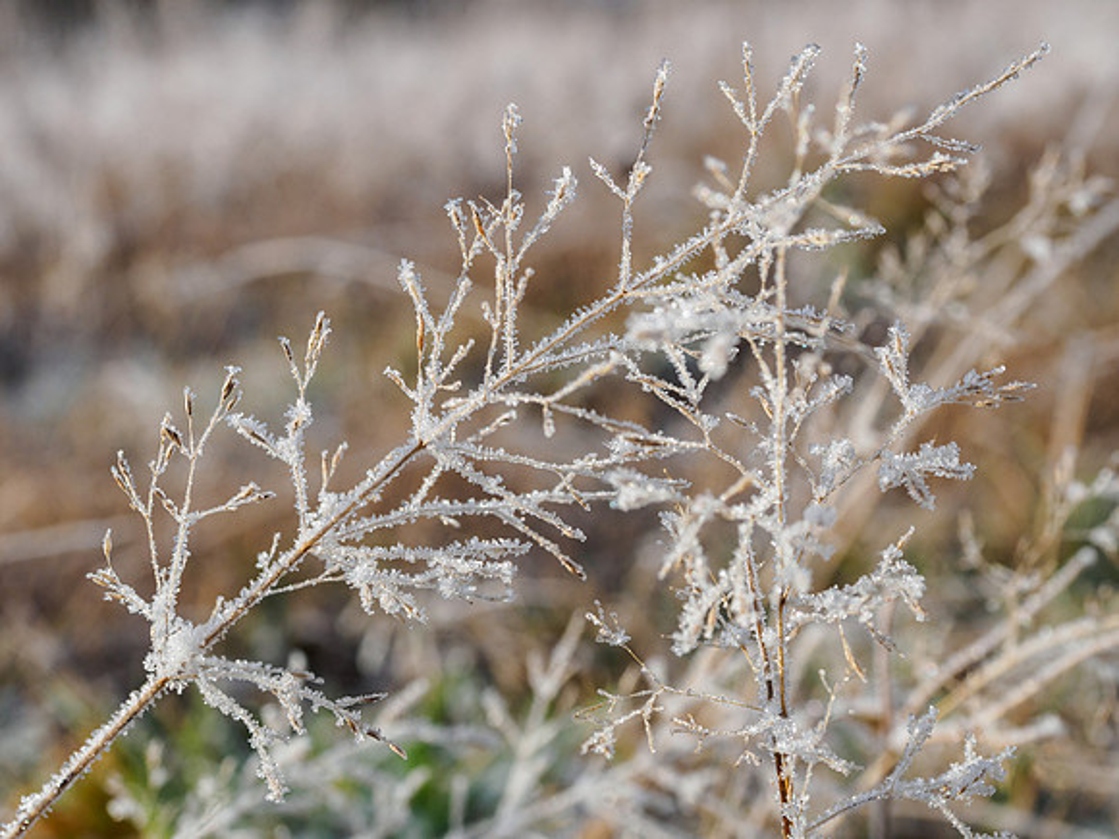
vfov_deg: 20.9
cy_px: 364
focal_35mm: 70
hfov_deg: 27.7
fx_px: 2270
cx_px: 485
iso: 200
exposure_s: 1/800
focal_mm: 31
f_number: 7.1
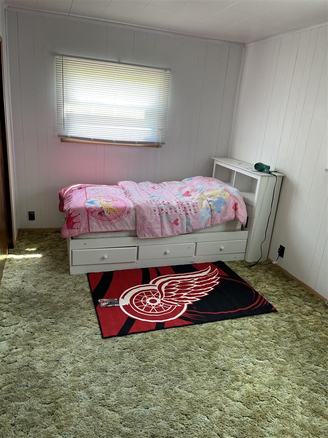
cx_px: 164
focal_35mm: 26
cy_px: 219
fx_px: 328
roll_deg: -5.4
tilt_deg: -18.6
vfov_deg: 67.3
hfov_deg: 53.1
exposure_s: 1/121
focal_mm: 5.1
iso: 125
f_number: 1.6
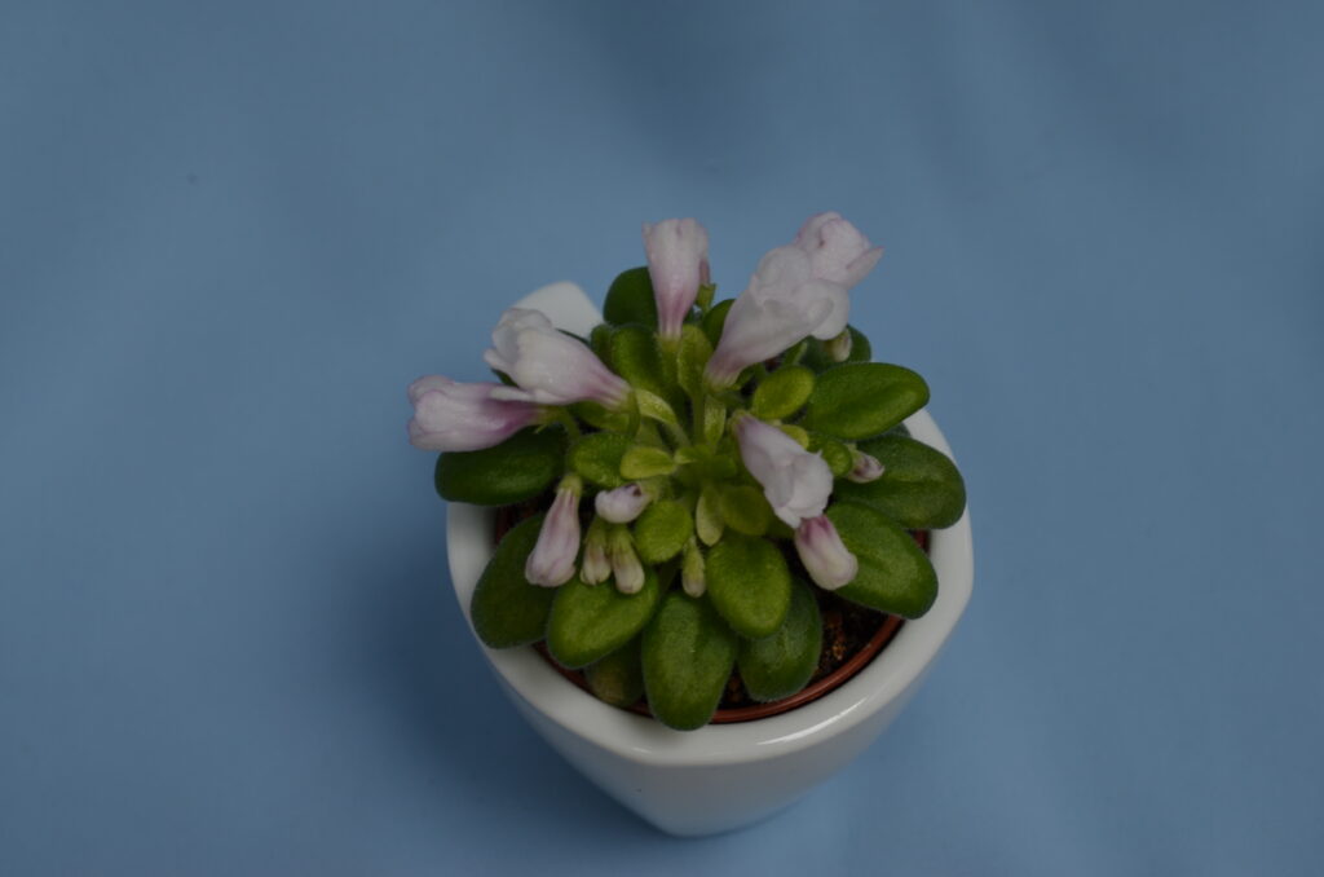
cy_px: 438
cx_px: 662
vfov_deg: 22.5
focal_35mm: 60
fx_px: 2202
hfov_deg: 33.5
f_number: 8
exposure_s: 1/60
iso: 180
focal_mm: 40
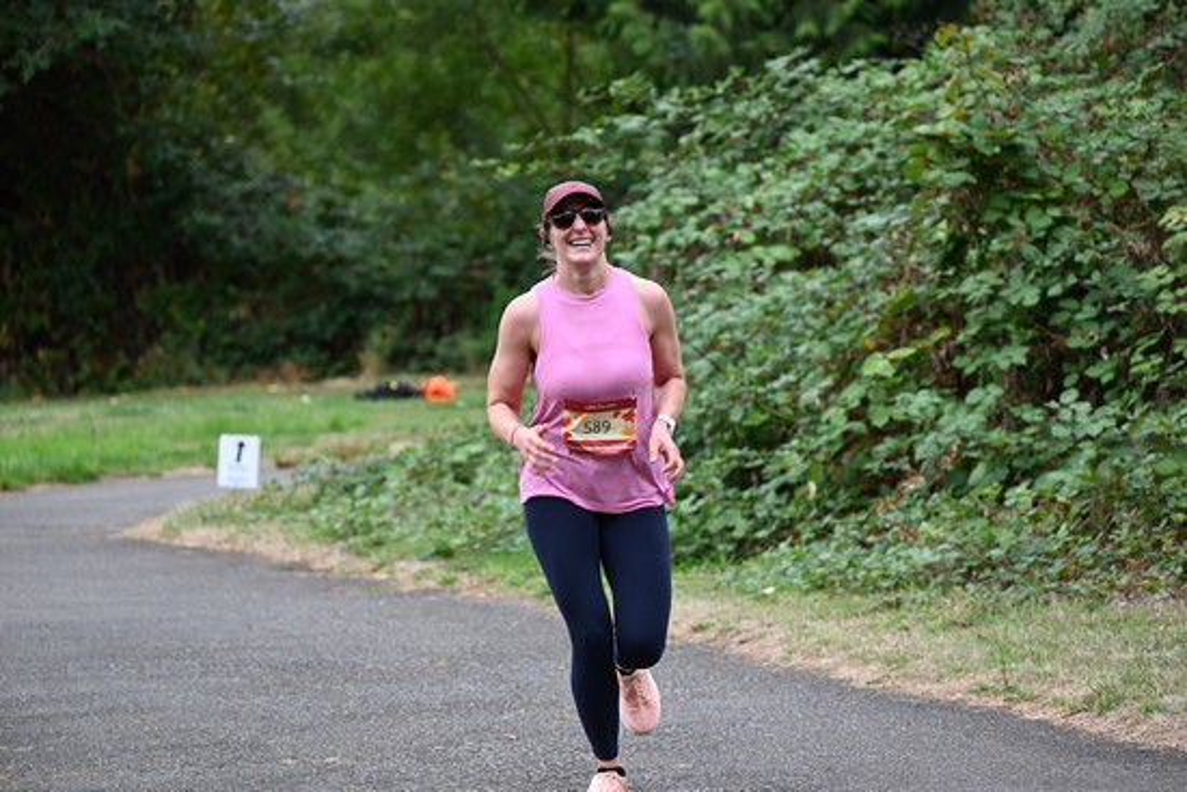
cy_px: 396
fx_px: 6596
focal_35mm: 200
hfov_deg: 10.3
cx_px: 594
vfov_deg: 6.9
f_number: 6.3
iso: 400
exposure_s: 1/320
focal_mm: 200
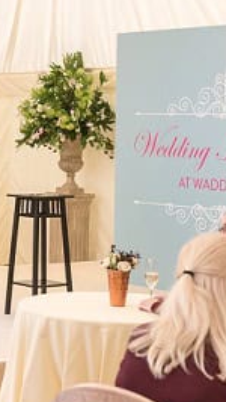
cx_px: -108
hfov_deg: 10.1
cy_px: 173
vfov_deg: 18.4
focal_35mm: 116
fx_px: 1233
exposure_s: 1/800
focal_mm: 45
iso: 400
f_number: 4.5
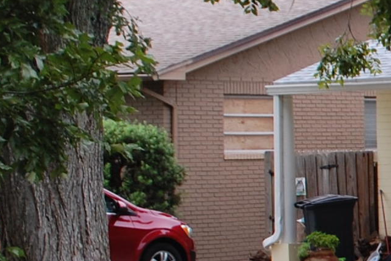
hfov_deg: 11.1
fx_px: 1836
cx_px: 775
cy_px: 151
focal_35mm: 169
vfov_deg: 8.1
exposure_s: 1/200
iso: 200
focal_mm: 24
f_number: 7.1
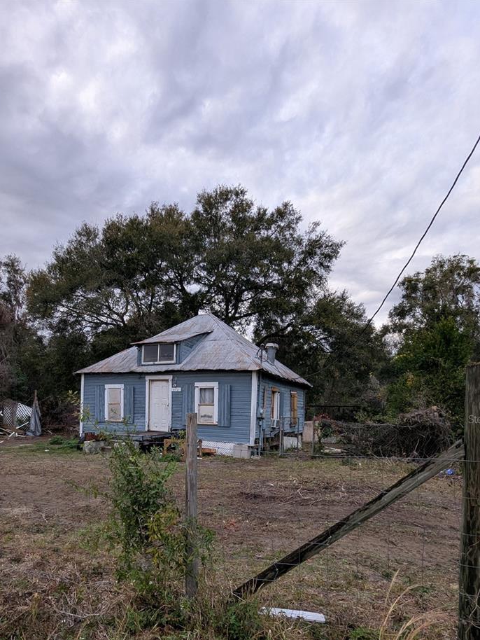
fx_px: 388
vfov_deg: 76.8
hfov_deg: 63.1
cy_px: 419
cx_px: 203
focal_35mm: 21
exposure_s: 1/252
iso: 61
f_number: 2.2
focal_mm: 2.35
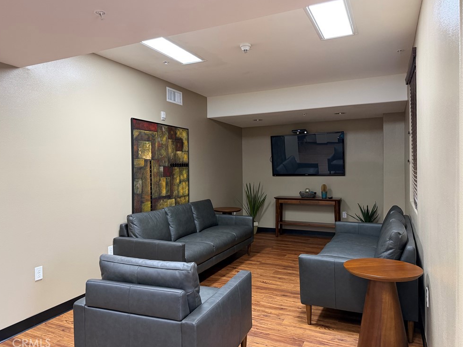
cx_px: 227
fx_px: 334
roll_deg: +1.0
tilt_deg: -0.6
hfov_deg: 69.4
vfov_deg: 54.9
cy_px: 169
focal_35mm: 25
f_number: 1.78
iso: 320
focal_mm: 6.76
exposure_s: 1/60
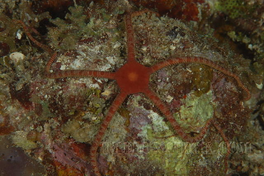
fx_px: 1156
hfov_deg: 13.0
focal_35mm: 158
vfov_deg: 8.7
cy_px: 88
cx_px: 132
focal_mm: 105
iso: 100
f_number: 16
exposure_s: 1/250
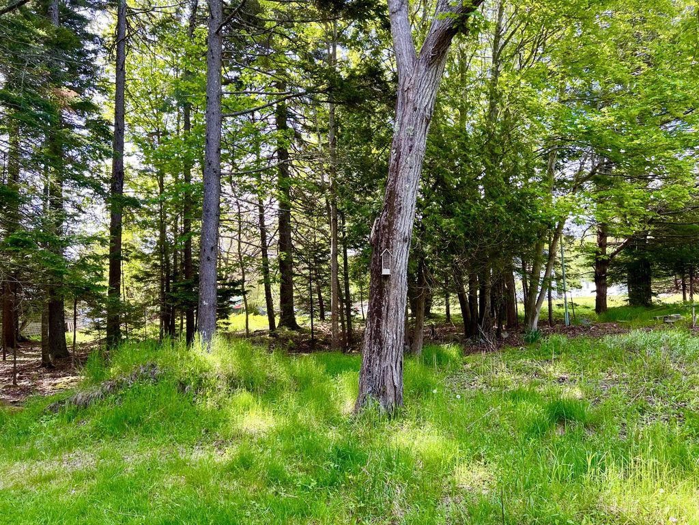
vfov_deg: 53.1
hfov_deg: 67.3
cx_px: 350
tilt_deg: +3.0
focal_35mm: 26
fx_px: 525
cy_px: 262
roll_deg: +2.2
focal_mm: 5.7
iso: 40
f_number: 1.5
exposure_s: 1/280
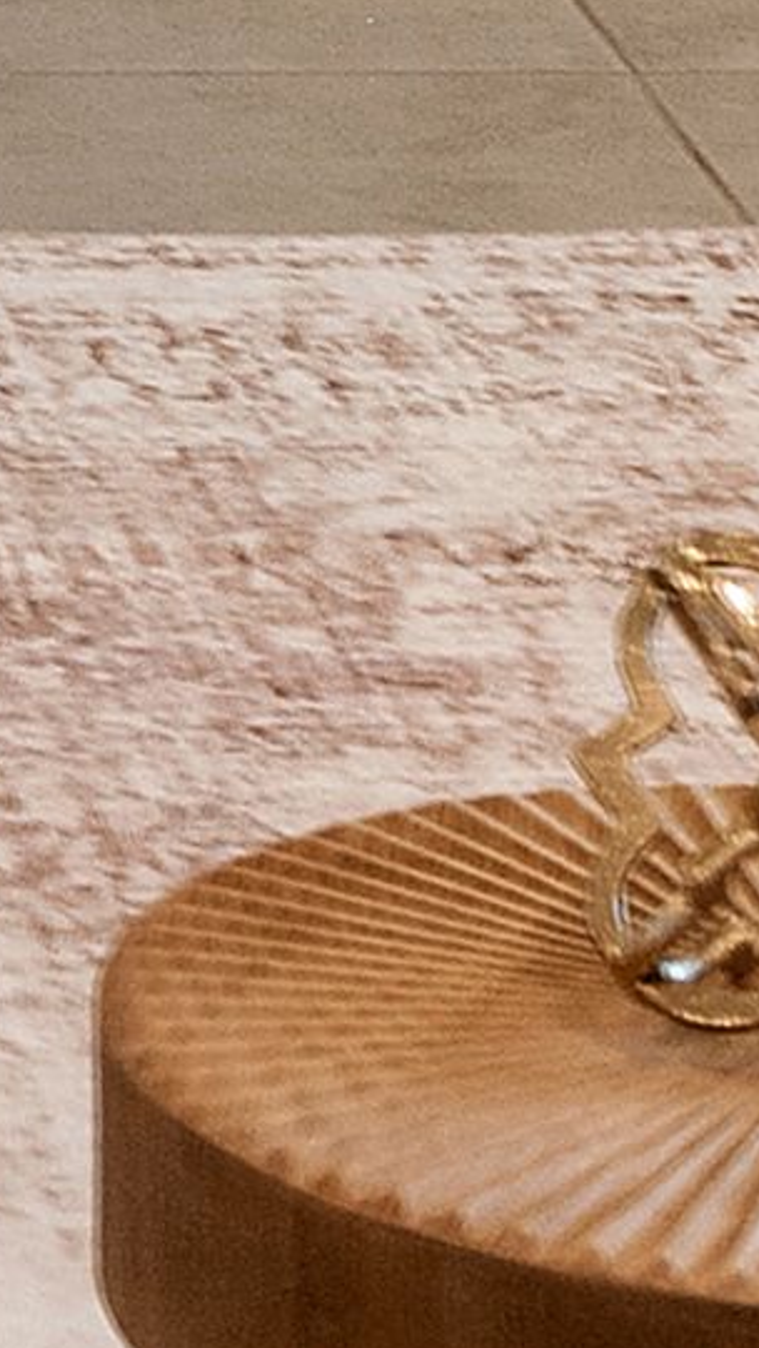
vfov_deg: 6.5
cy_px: -2721
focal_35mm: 303
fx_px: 10834
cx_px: -1813
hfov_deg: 3.9
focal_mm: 19.5
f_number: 7.1
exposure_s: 1/8
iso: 400
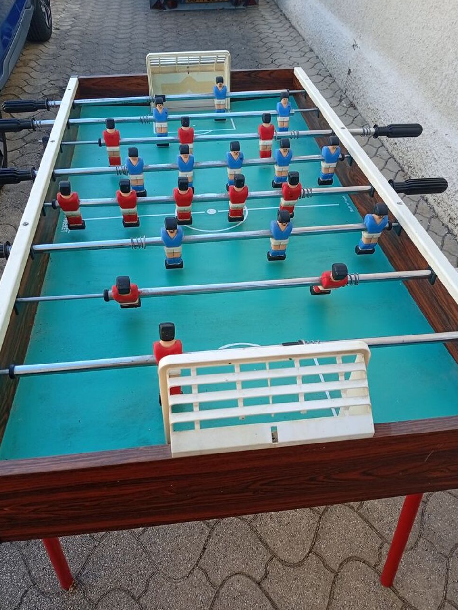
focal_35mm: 28
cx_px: 229
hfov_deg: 49.8
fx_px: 494
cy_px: 304
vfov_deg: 63.4
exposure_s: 1/100
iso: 73
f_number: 1.8
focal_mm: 3.98
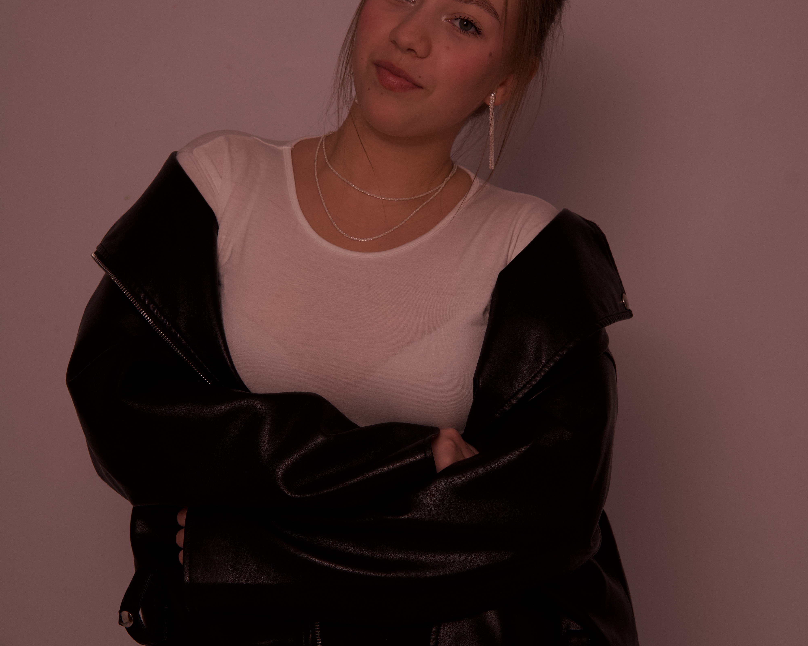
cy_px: 332
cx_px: 404
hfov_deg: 18.1
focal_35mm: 106
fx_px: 2535
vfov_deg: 14.5
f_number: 6.3
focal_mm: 75
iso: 640
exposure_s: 1/100
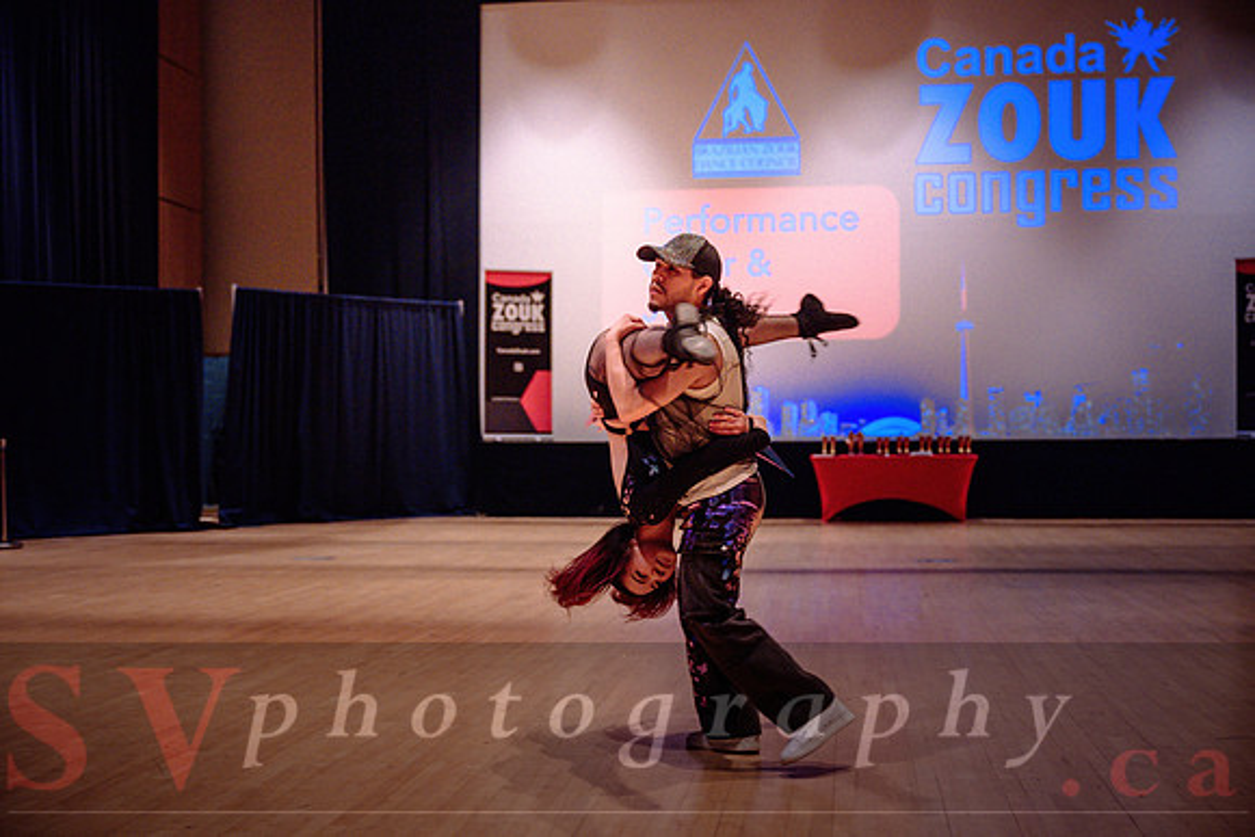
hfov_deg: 42.7
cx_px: 628
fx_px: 1604
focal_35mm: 46
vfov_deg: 29.3
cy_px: 418
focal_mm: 46
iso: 2500
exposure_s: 1/200
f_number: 2.8
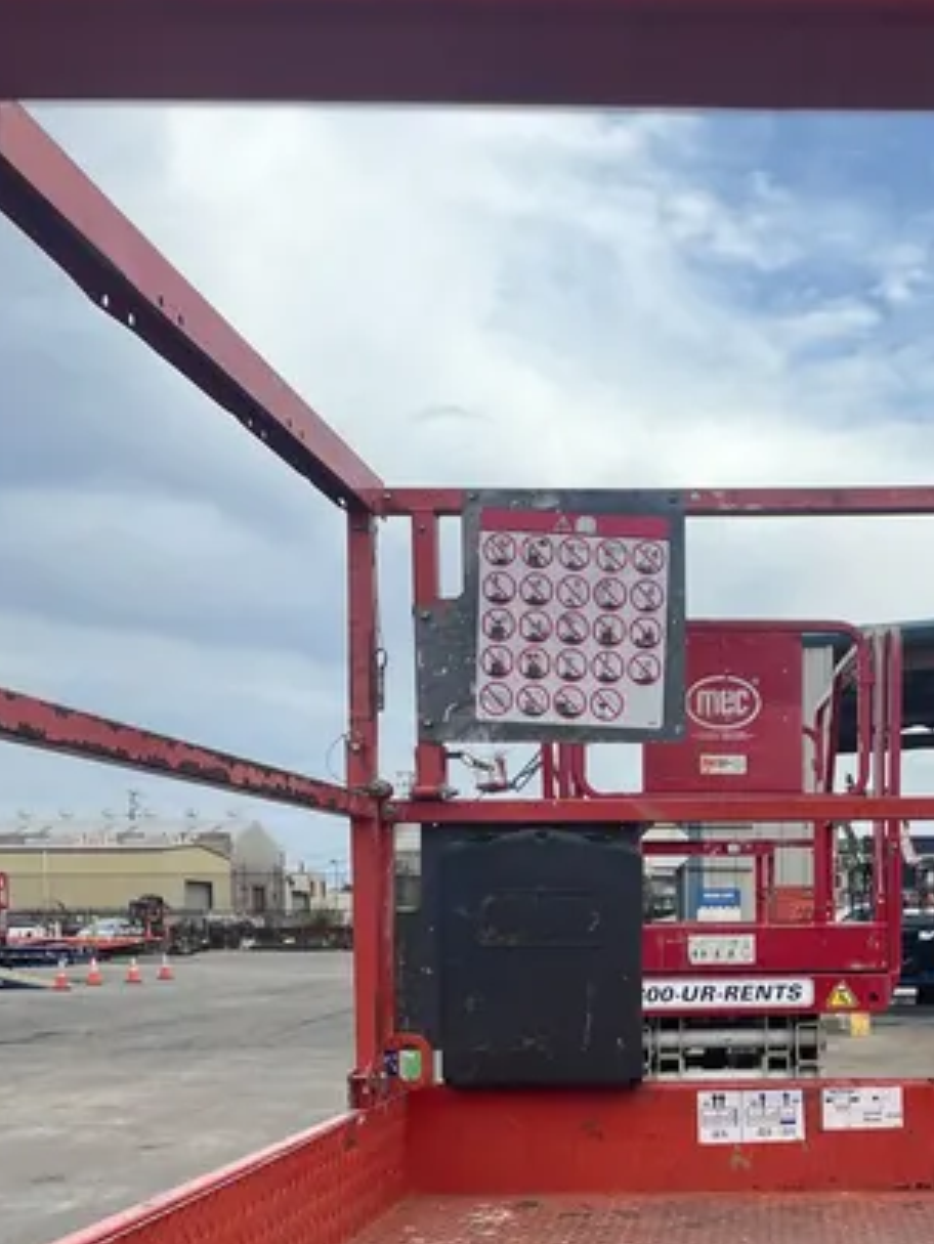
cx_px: 787
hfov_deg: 29.9
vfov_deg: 38.7
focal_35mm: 47
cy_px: 1012
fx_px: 1690
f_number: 1.6
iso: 32
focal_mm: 4.2
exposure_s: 1/1575
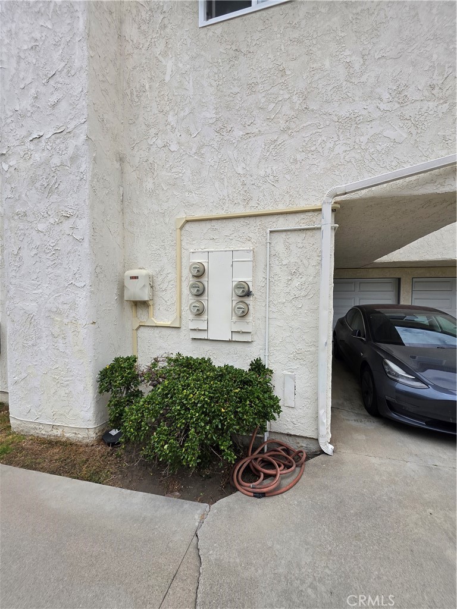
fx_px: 229
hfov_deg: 89.9
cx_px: 228
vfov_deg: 106.2
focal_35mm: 13
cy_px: 304
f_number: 1.9
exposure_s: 1/2897
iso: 40
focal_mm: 2.2
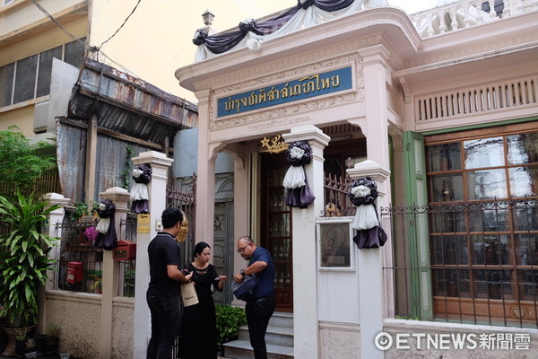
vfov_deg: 47.9
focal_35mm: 27
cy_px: 180
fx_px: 403
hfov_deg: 67.4
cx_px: 269
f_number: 4
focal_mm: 18
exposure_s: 1/150
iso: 400
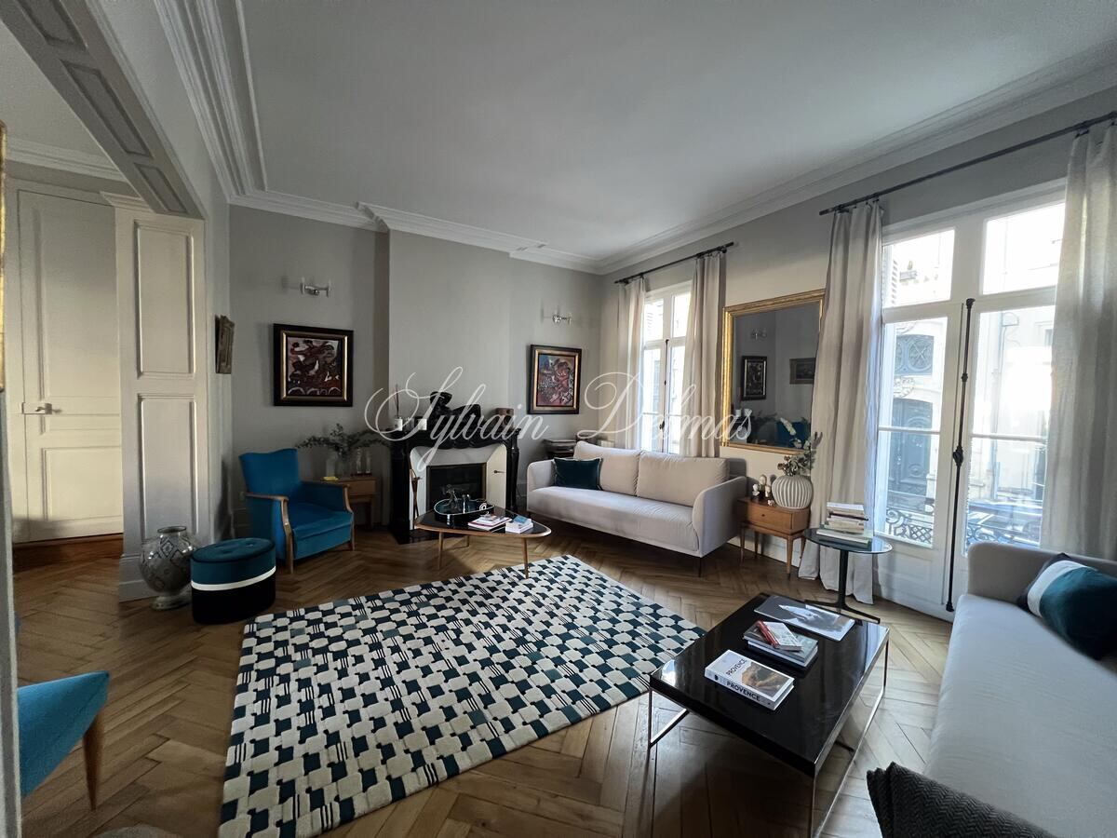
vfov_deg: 89.9
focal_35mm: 13
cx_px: 558
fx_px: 419
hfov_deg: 106.2
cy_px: 419
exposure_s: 1/60
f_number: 1.8
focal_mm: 1.57
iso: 400
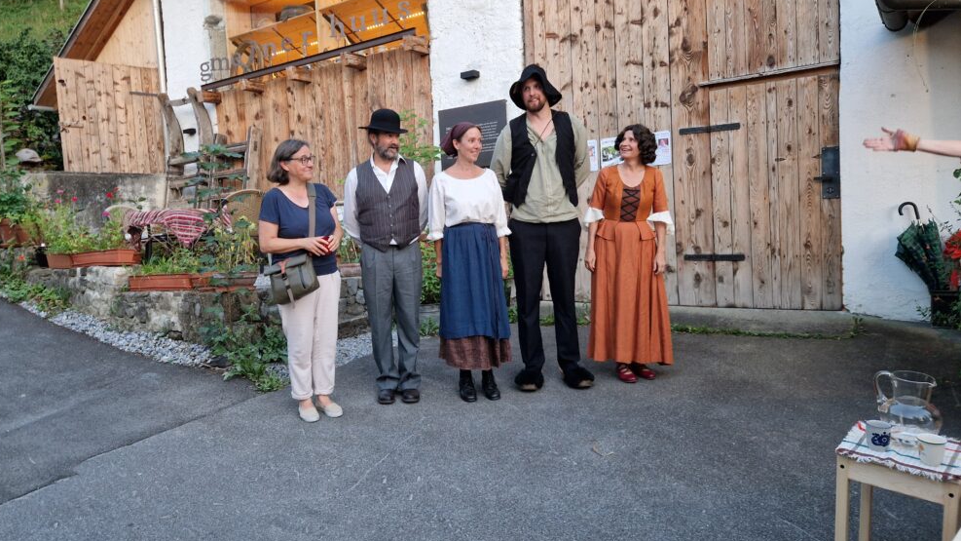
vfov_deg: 44.3
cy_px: 250
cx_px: 468
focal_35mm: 26
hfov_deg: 71.9
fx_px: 662
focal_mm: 5.4
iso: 320
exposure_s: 1/100
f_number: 1.8
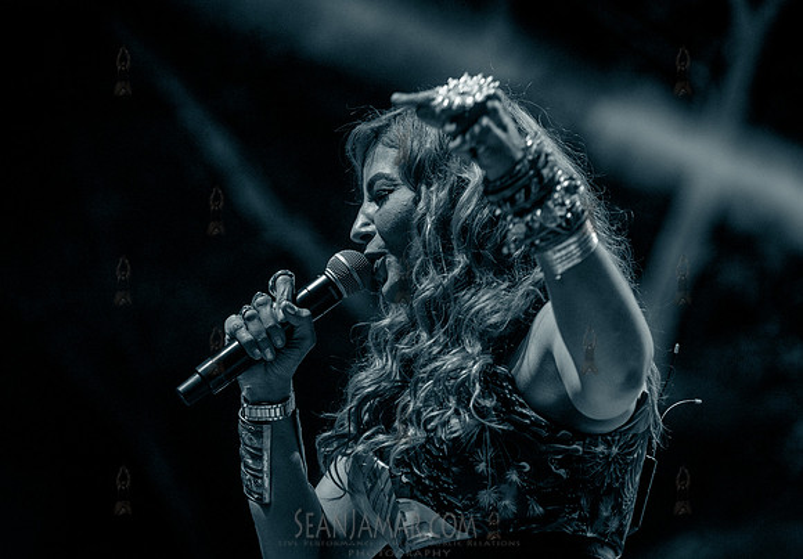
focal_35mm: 191
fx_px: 4328
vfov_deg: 7.4
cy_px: 254
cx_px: 403
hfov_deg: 10.6
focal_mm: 170
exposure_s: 1/500
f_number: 4.5
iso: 4000
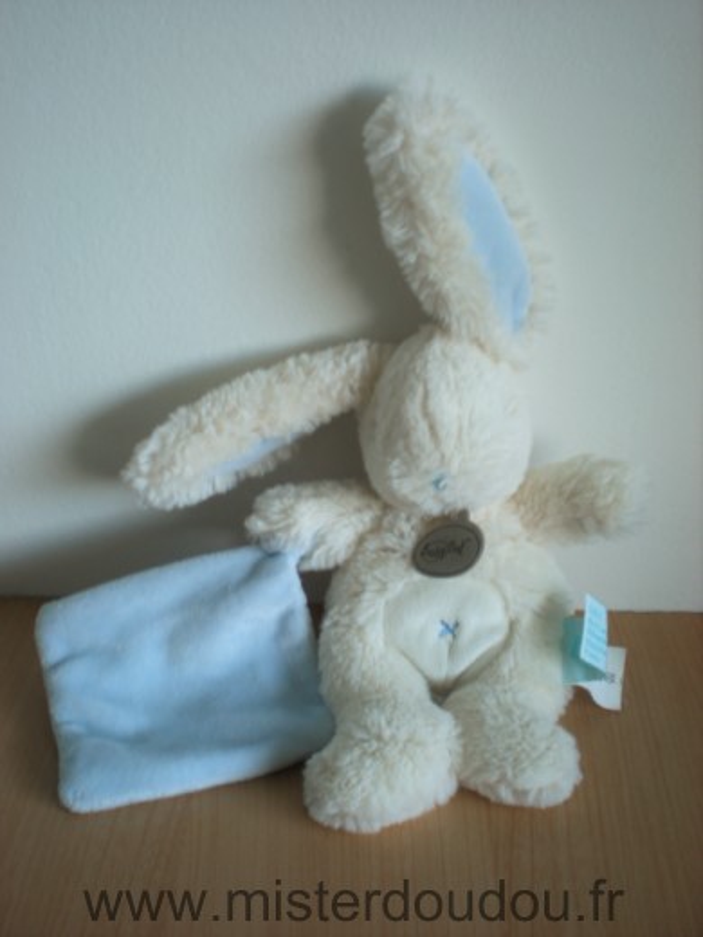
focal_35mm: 38
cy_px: 468
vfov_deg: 49.0
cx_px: 352
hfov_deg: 37.7
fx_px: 1029
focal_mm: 6.3
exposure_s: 1/9.1
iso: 64
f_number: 3.1
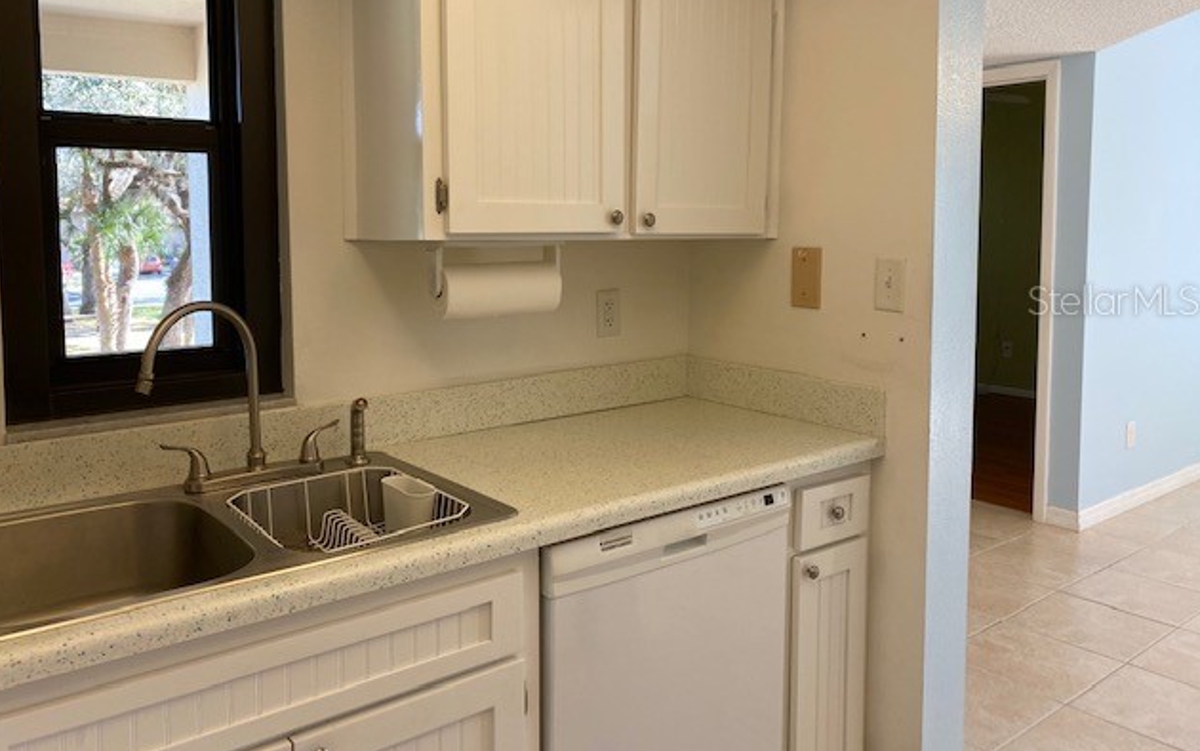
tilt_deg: -3.3
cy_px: 299
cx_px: 598
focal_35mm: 28
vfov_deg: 44.3
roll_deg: -0.4
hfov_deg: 66.5
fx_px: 916
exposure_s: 1/120
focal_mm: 4.25
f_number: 1.8
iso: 80
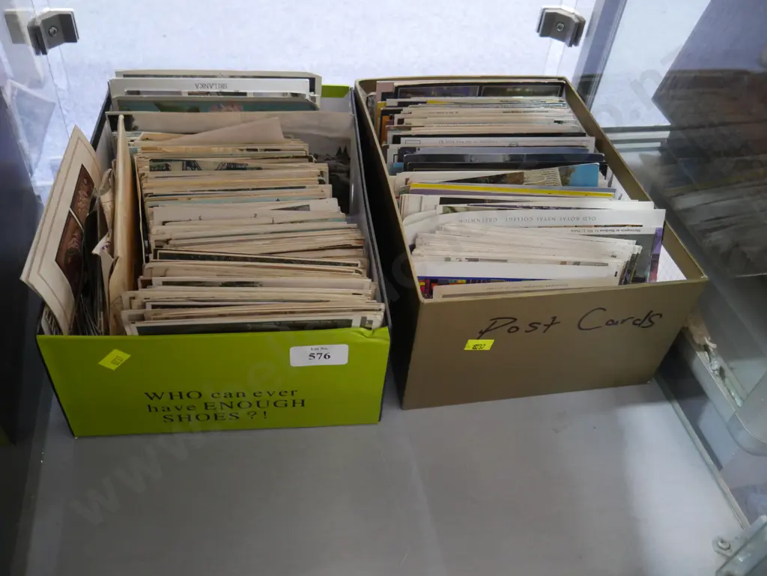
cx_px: 384
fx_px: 665
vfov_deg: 46.8
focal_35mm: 30
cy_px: 288
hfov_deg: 59.9
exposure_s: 1/60
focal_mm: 15
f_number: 3.6
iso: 1600
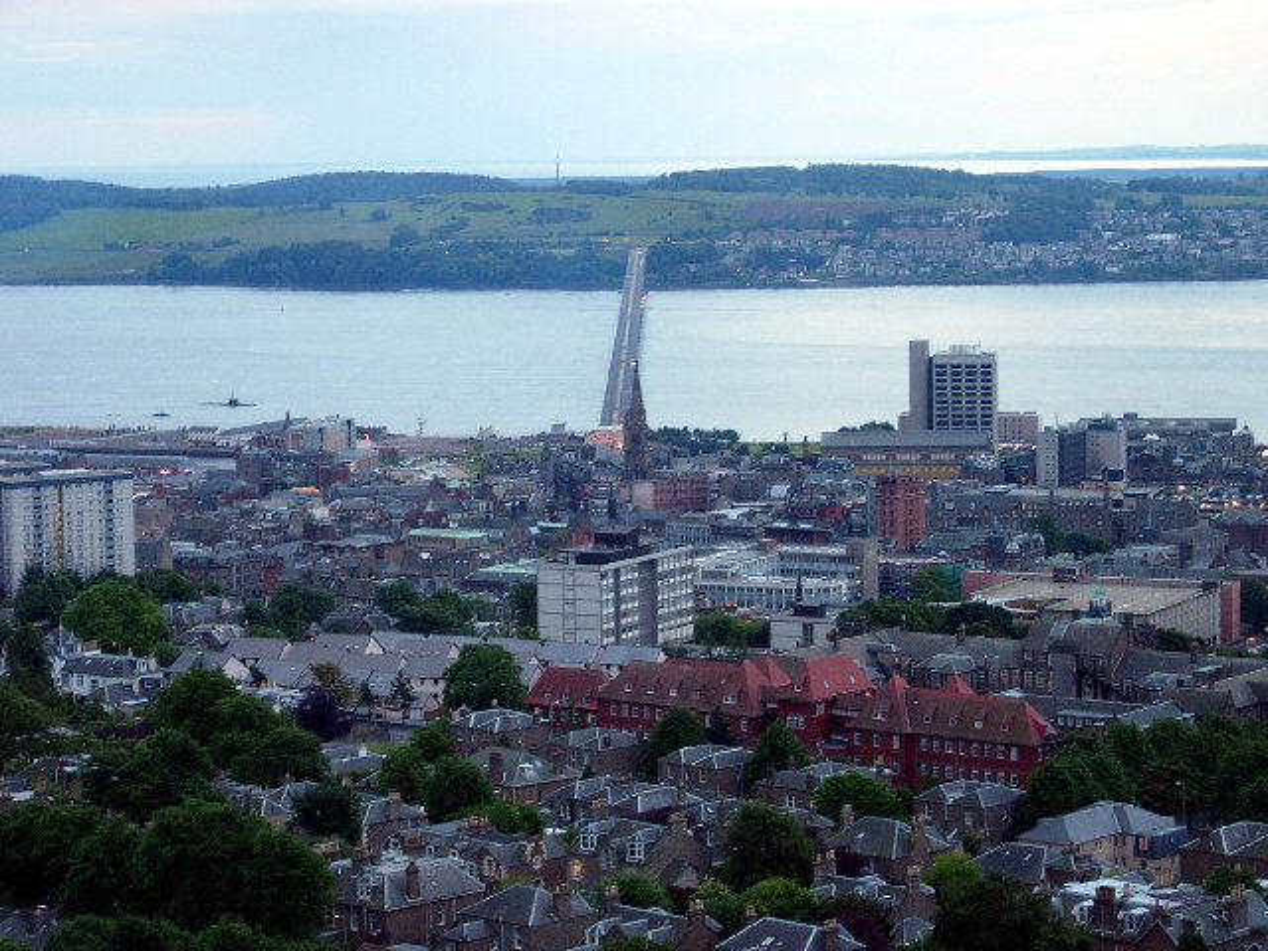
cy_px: 476
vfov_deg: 14.4
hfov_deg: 19.1
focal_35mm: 103
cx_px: 634
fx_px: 3773
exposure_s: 1/8
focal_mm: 21.3
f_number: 4.6
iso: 64
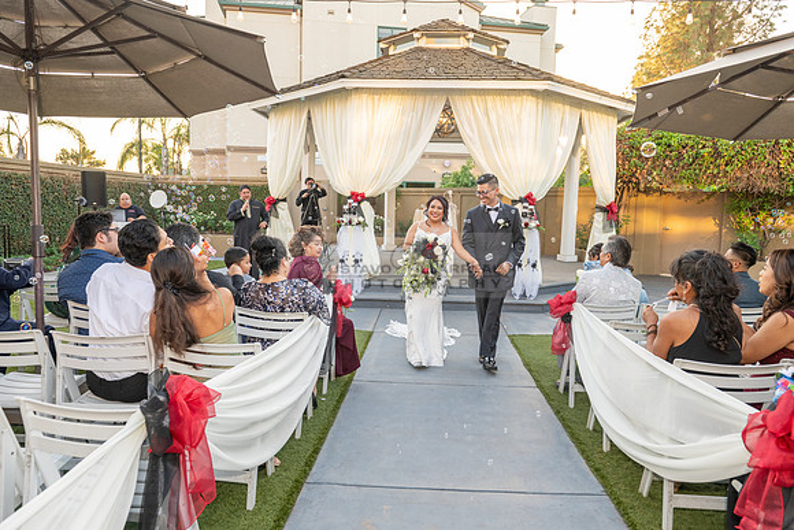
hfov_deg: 70.3
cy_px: 265
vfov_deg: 50.3
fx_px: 564
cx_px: 397
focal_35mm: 26
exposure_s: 1/200
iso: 500
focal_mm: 24
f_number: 5.6
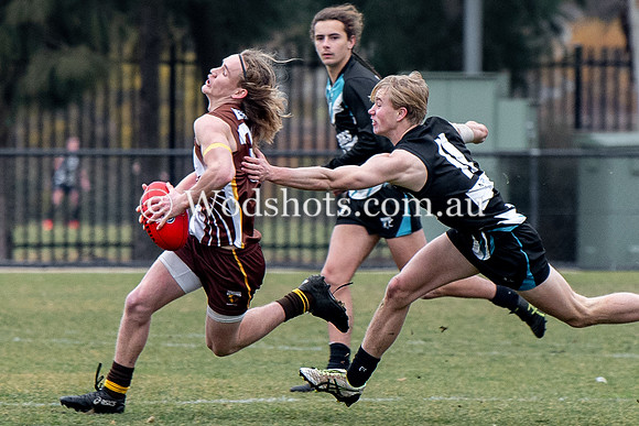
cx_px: 206
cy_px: 211
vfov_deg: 1.3
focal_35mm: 1060
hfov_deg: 1.9
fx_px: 18814
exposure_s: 1/800
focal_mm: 200
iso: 450
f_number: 4
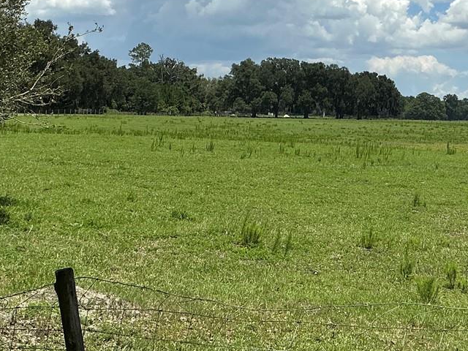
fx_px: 946
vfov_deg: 20.4
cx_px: 368
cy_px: 7
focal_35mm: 70
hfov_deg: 27.3
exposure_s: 1/3125
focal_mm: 3
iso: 25
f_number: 1.8
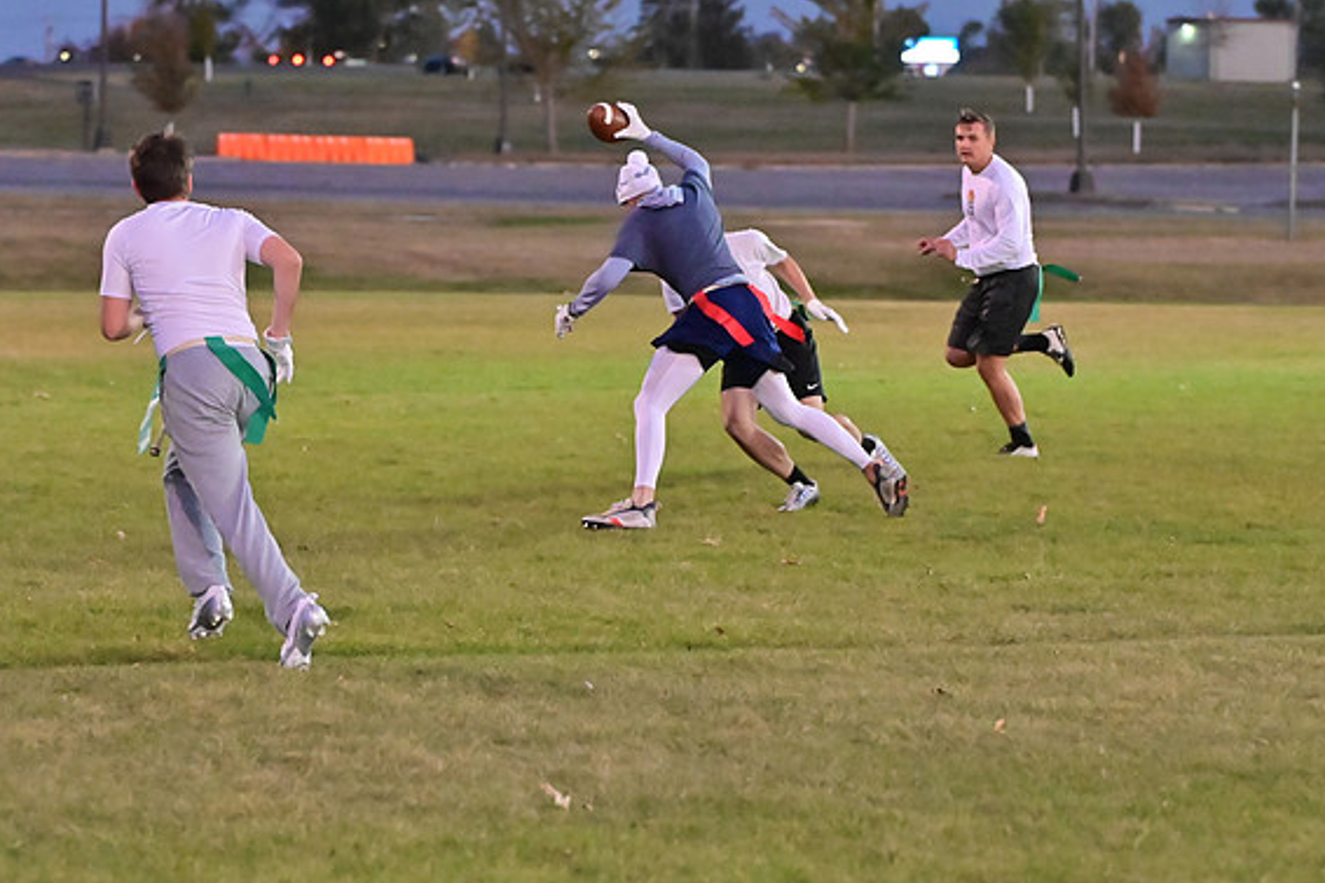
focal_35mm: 161
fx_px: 5924
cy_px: 442
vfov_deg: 8.5
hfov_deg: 12.8
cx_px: 677
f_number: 4
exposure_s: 1/500
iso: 6400
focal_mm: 105
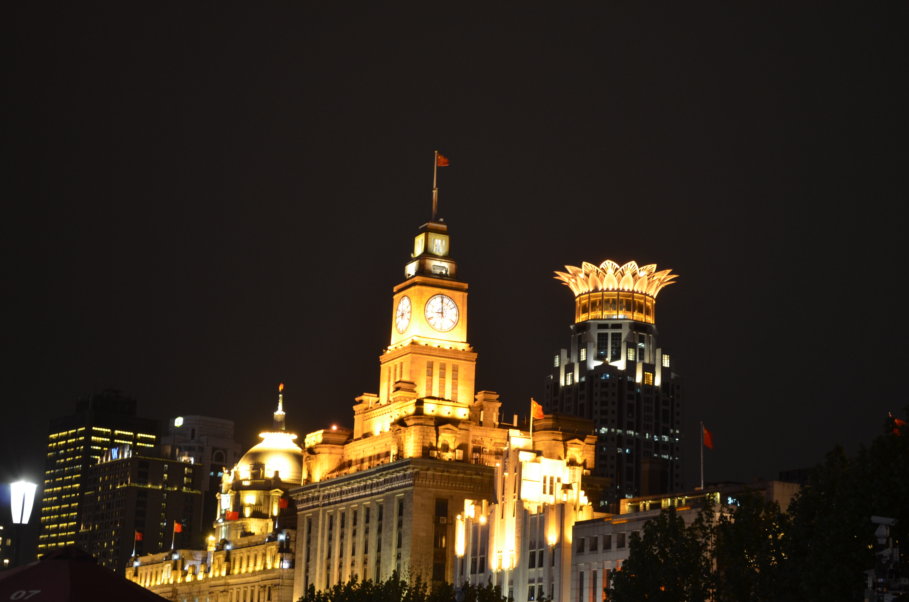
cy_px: 301
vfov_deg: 20.1
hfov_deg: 29.9
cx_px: 454
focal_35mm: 68
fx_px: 1701
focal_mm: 45
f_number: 5.6
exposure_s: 1/8
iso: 800
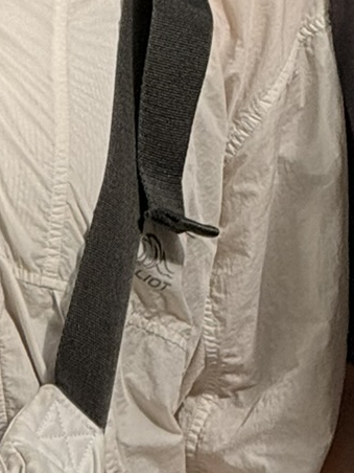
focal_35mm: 544
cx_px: 220
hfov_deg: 2.7
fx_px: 7418
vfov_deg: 3.6
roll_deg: +1.5
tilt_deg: +0.0
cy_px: -403
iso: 160
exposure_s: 1/99
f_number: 2.8
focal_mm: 15.66
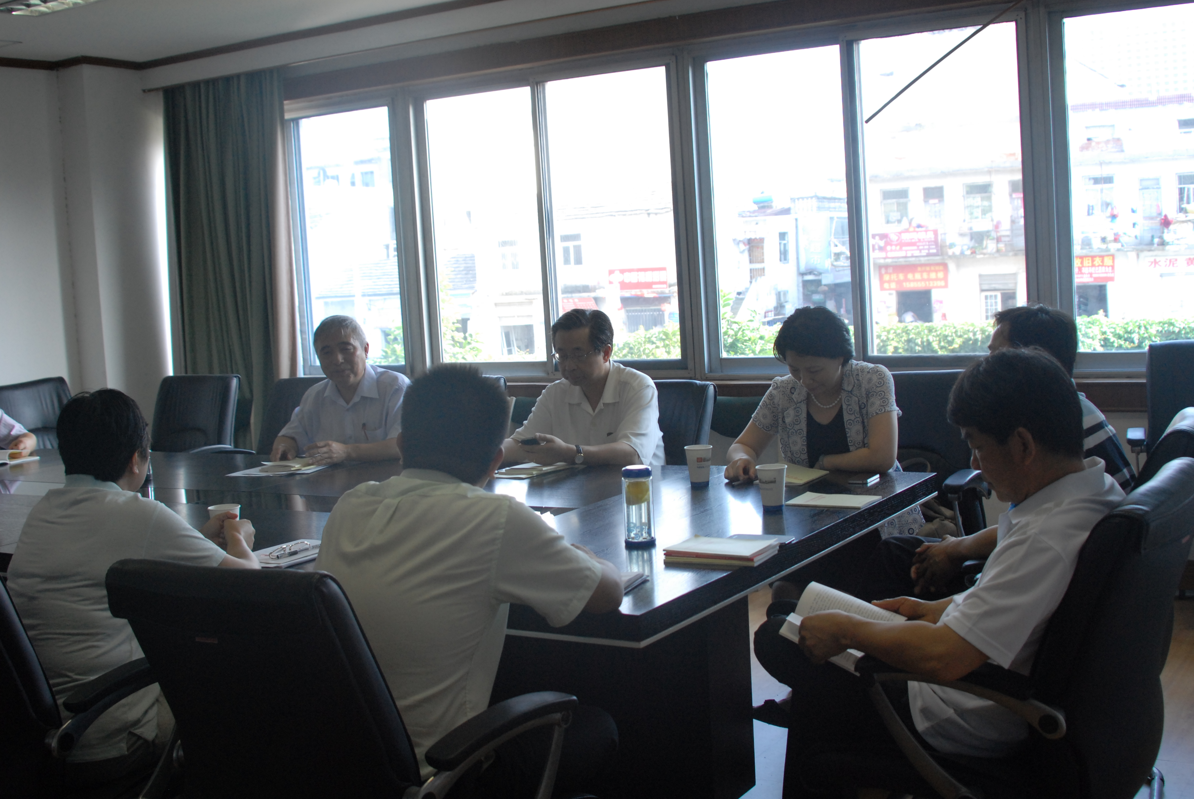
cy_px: 400
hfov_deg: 46.3
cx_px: 597
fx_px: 1395
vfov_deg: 32.0
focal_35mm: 42
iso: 500
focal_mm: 28
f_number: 4.5
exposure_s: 1/90
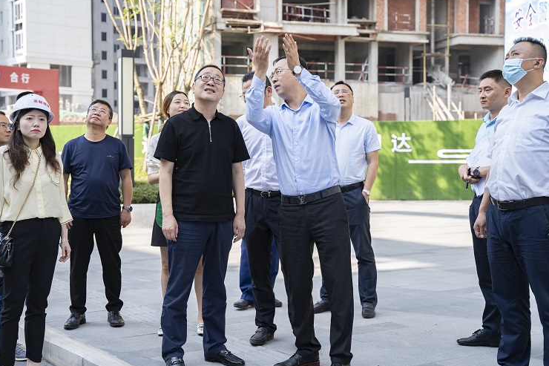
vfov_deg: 25.3
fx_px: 816
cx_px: 254
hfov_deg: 37.2
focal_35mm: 54
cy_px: 176
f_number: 3.5
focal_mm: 49.5
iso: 640
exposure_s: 1/1250
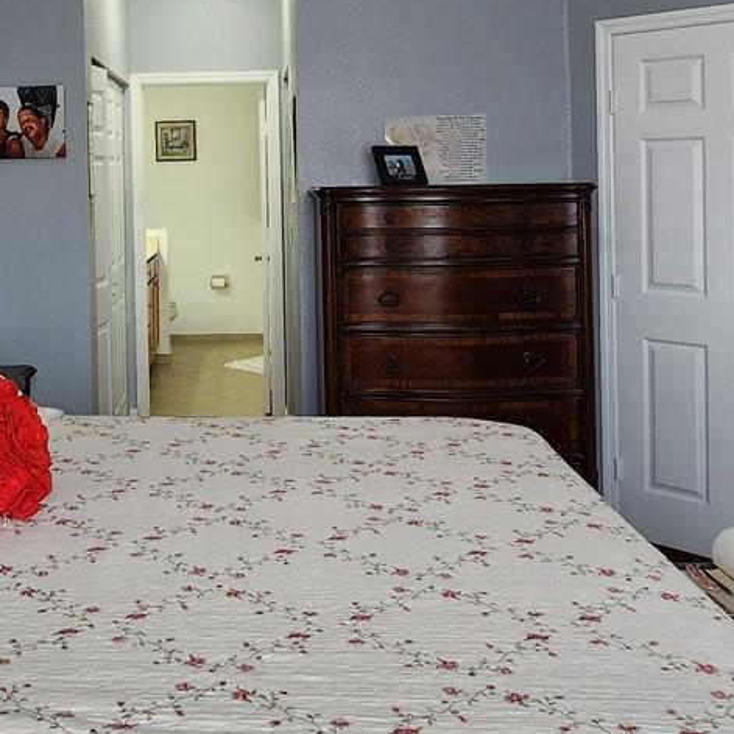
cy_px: 178
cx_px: 212
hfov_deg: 41.9
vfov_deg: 41.5
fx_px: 936
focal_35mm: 39
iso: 160
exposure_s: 1/60
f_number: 2.2
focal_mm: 2.2
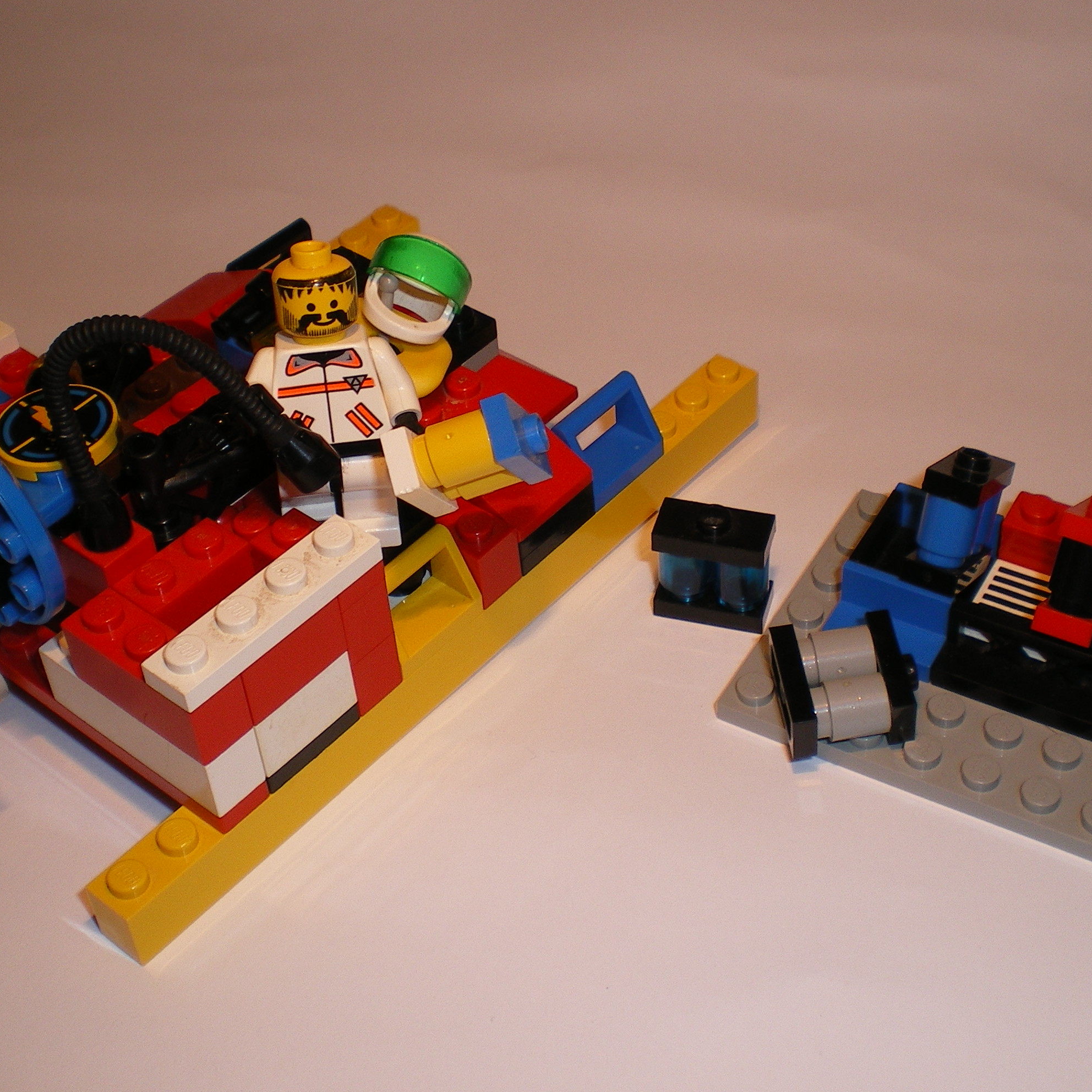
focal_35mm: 52
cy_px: 513
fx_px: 1856
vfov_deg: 32.8
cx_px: 577
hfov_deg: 32.8
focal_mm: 6.3
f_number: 4.6
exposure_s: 1/50
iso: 64
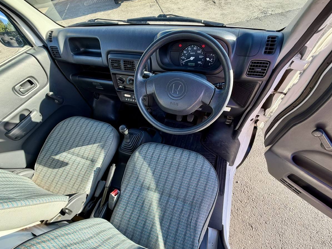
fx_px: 144
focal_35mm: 15
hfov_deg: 98.1
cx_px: 160
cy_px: 132
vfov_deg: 81.6
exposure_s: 1/137
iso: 40
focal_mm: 2.22
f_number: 2.2
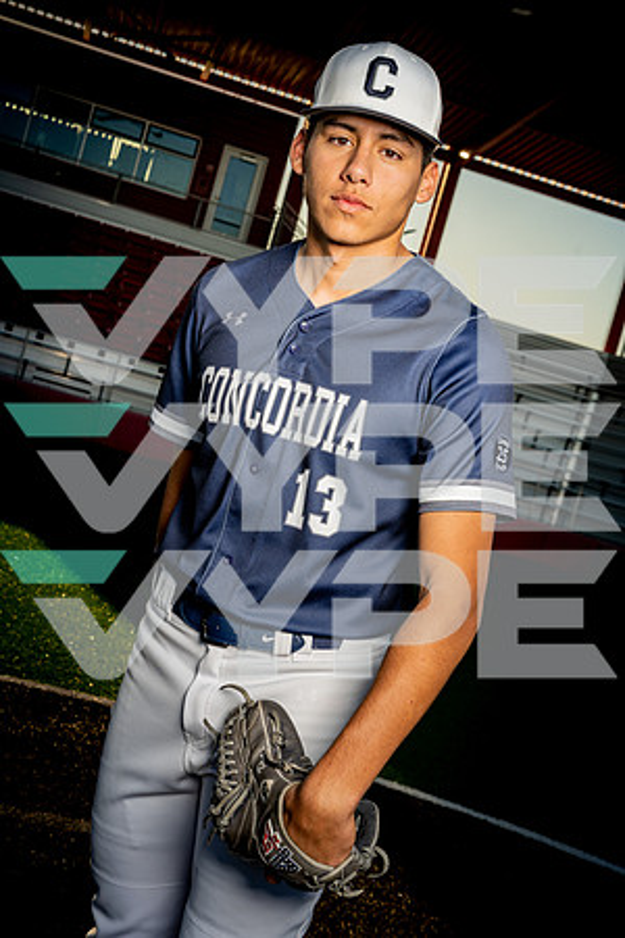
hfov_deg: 26.0
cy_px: 469
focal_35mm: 52
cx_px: 312
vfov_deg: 38.2
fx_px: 1354
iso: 125
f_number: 9
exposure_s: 1/250
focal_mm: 52
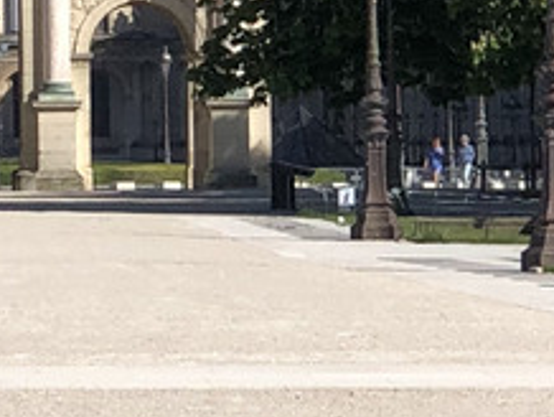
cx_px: -356
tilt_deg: +2.3
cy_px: -137
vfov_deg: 3.9
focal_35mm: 381
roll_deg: +1.2
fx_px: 6104
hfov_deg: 5.1
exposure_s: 1/1567
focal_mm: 6
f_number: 2.4
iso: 16
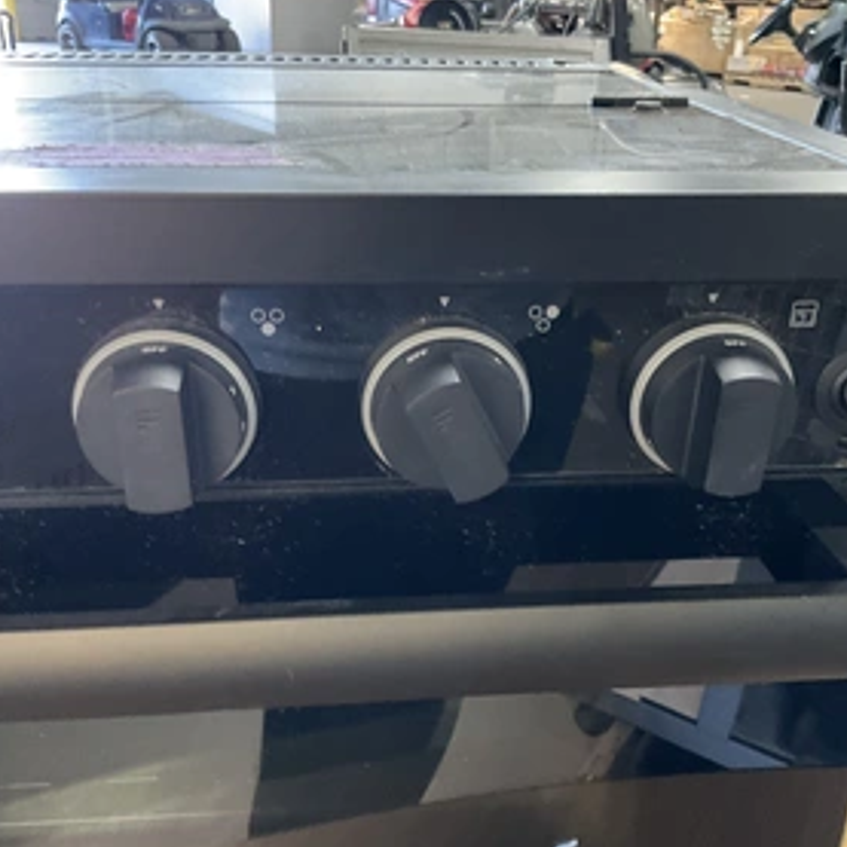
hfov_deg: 44.9
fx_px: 1024
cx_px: 456
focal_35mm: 37
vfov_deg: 44.9
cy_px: 437
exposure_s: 1/30
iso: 320
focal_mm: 3
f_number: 1.8
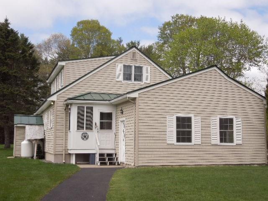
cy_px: 100
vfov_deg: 33.6
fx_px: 333
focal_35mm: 43
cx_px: 134
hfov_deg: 43.9
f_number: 3.9
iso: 100
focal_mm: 7.8
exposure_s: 1/800
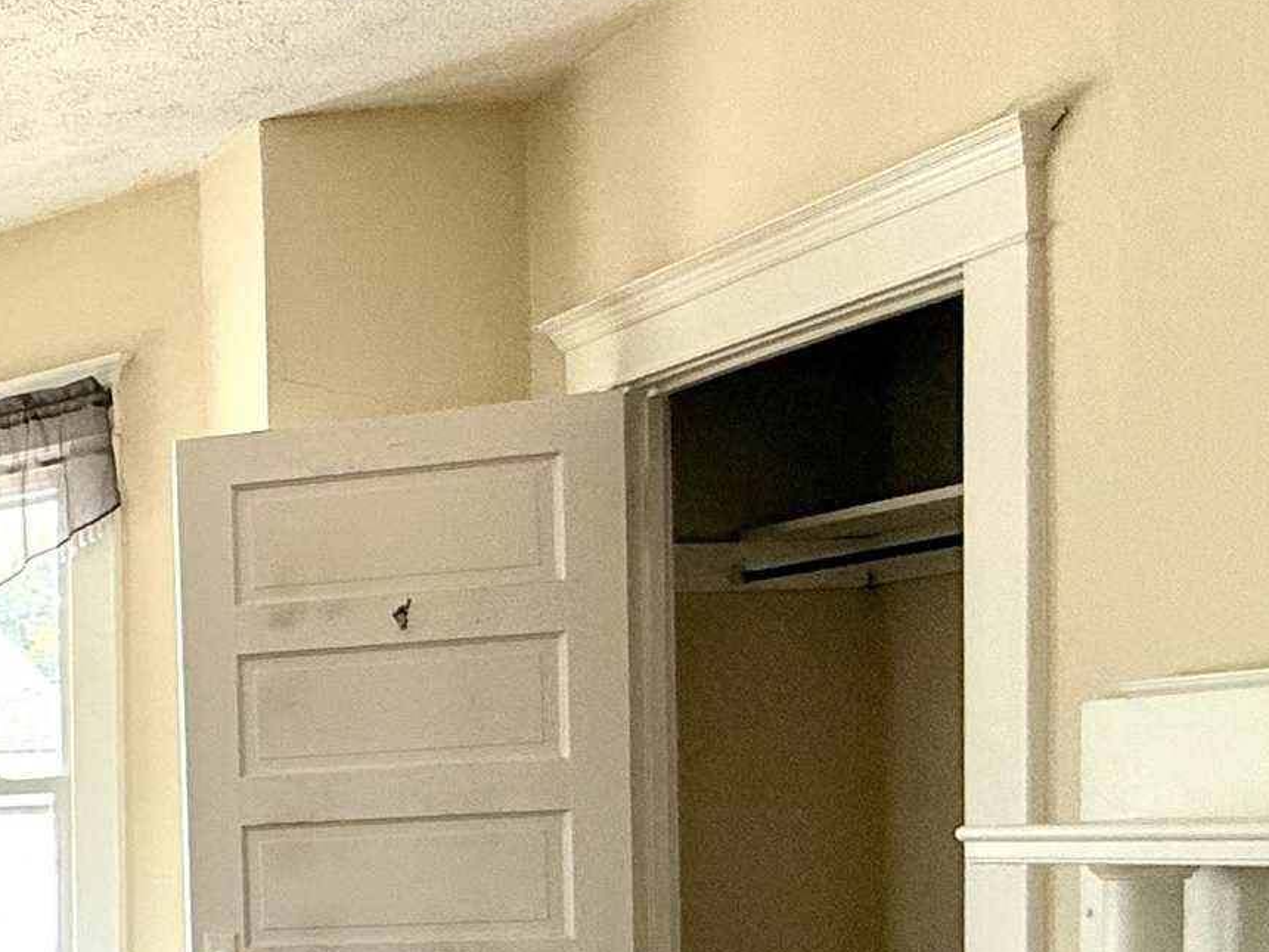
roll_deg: +1.0
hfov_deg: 26.2
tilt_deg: -1.4
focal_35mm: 50
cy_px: 900
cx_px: -699
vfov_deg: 27.8
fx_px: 1833
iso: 64
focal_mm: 2.22
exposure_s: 1/99
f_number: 2.2
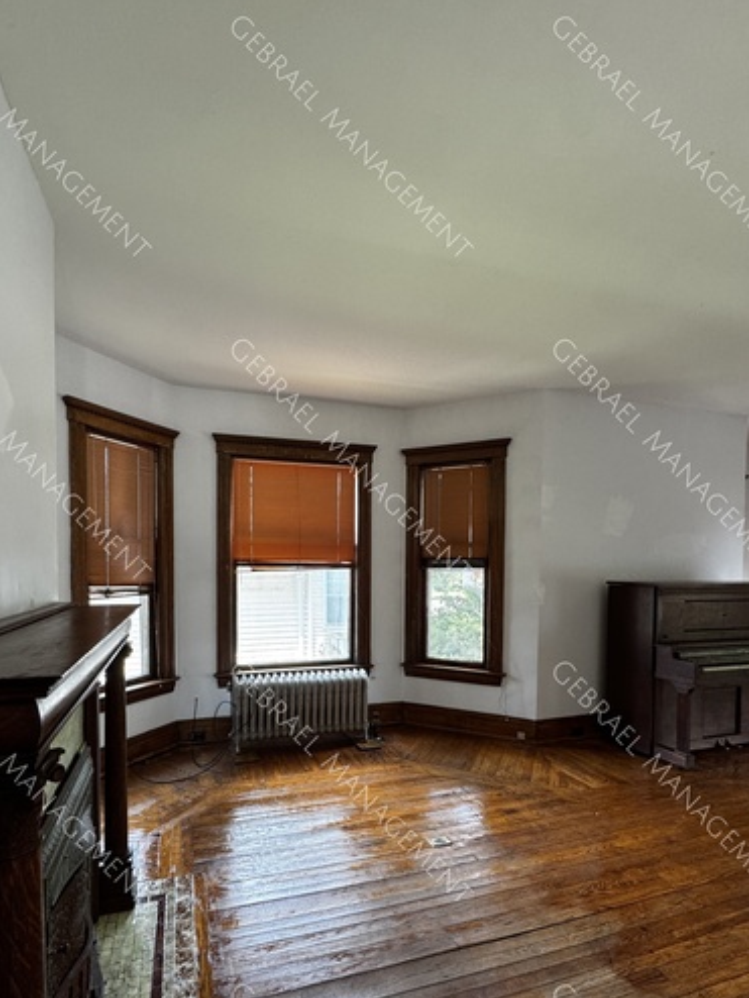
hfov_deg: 74.4
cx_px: 321
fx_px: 490
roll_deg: -0.5
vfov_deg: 90.2
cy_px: 582
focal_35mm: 17
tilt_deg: -3.0
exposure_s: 1/99
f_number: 2.2
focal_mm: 2.22
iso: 200
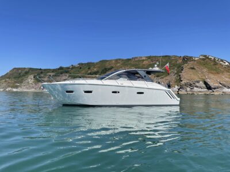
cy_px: 86
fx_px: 173
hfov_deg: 67.3
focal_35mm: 26
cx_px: 115
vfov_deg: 53.1
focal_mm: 4.2
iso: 32
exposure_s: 1/5291
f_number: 1.6
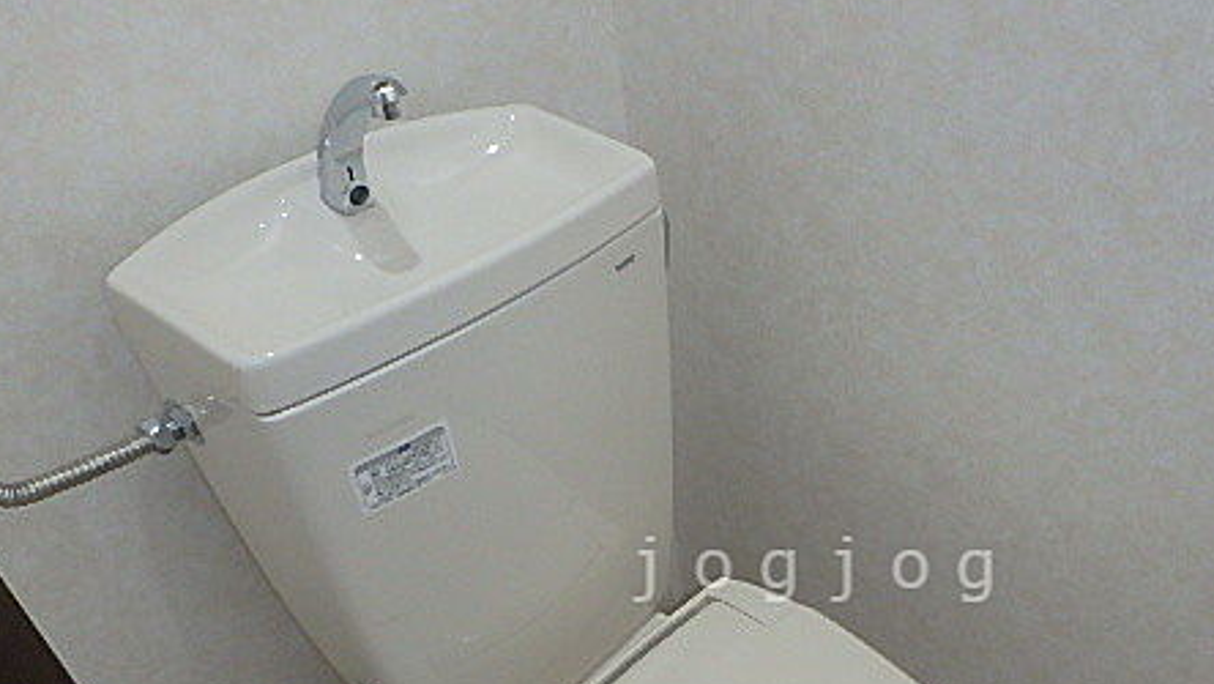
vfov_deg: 34.3
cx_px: 820
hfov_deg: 58.0
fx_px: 1063
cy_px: 569
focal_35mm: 33
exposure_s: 1/30
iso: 400
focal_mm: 3.7
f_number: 3.5
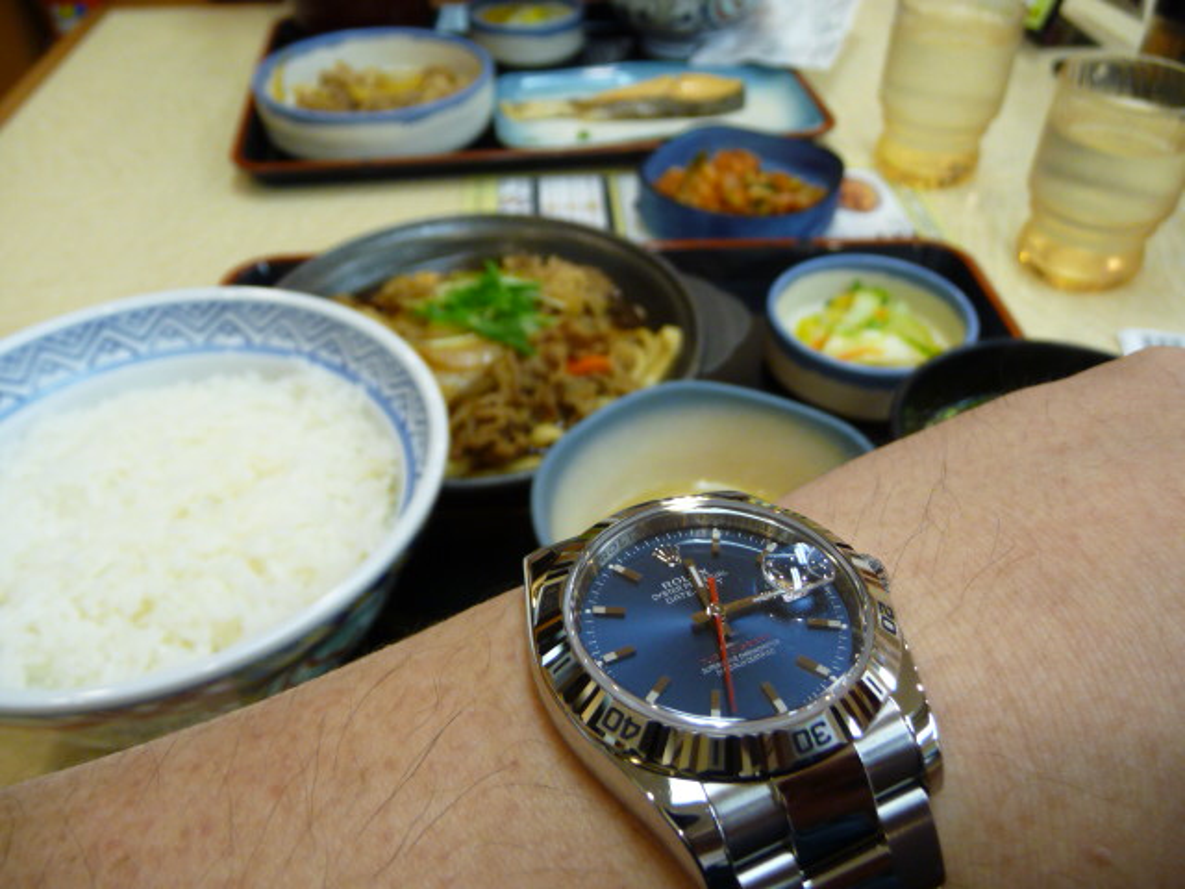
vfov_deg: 49.7
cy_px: 444
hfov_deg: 63.4
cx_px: 592
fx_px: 959
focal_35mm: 28
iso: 200
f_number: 3.3
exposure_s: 1/30
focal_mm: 4.7
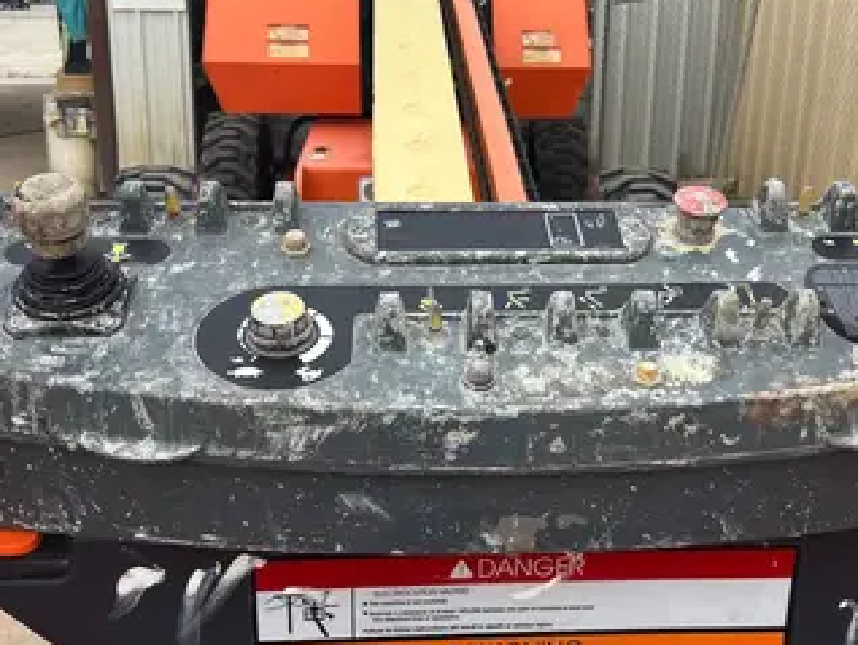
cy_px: 322
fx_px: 1116
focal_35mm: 45
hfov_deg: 42.0
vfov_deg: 32.2
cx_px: 483
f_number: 1.6
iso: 50
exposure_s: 1/2062
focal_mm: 5.1
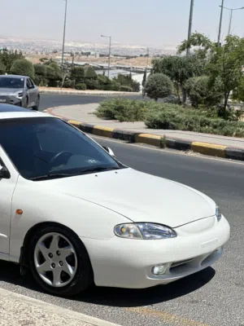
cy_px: 163
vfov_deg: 25.3
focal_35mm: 77
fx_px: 724
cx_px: 122
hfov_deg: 19.1
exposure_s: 1/1155
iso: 32
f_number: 2.8
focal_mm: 9
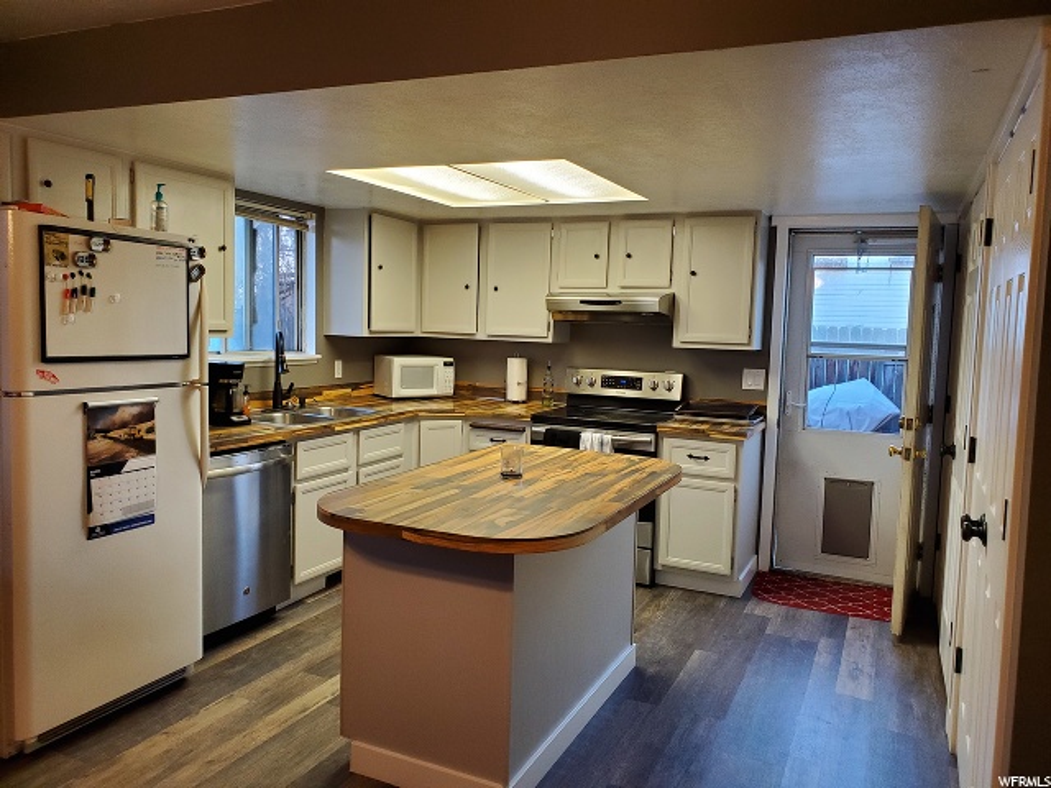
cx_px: 526
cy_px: 394
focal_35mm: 26
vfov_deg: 53.1
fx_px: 789
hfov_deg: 67.3
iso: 320
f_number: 2.4
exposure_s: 1/120
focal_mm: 4.3
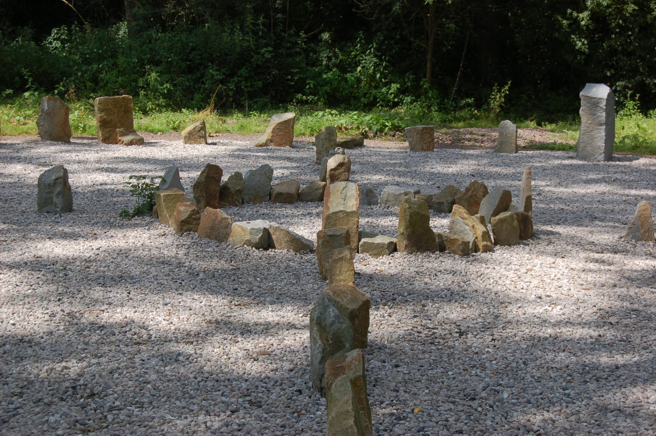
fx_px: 1229
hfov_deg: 29.9
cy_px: 218
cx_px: 328
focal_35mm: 68
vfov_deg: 20.1
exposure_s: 1/320
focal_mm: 45
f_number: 9
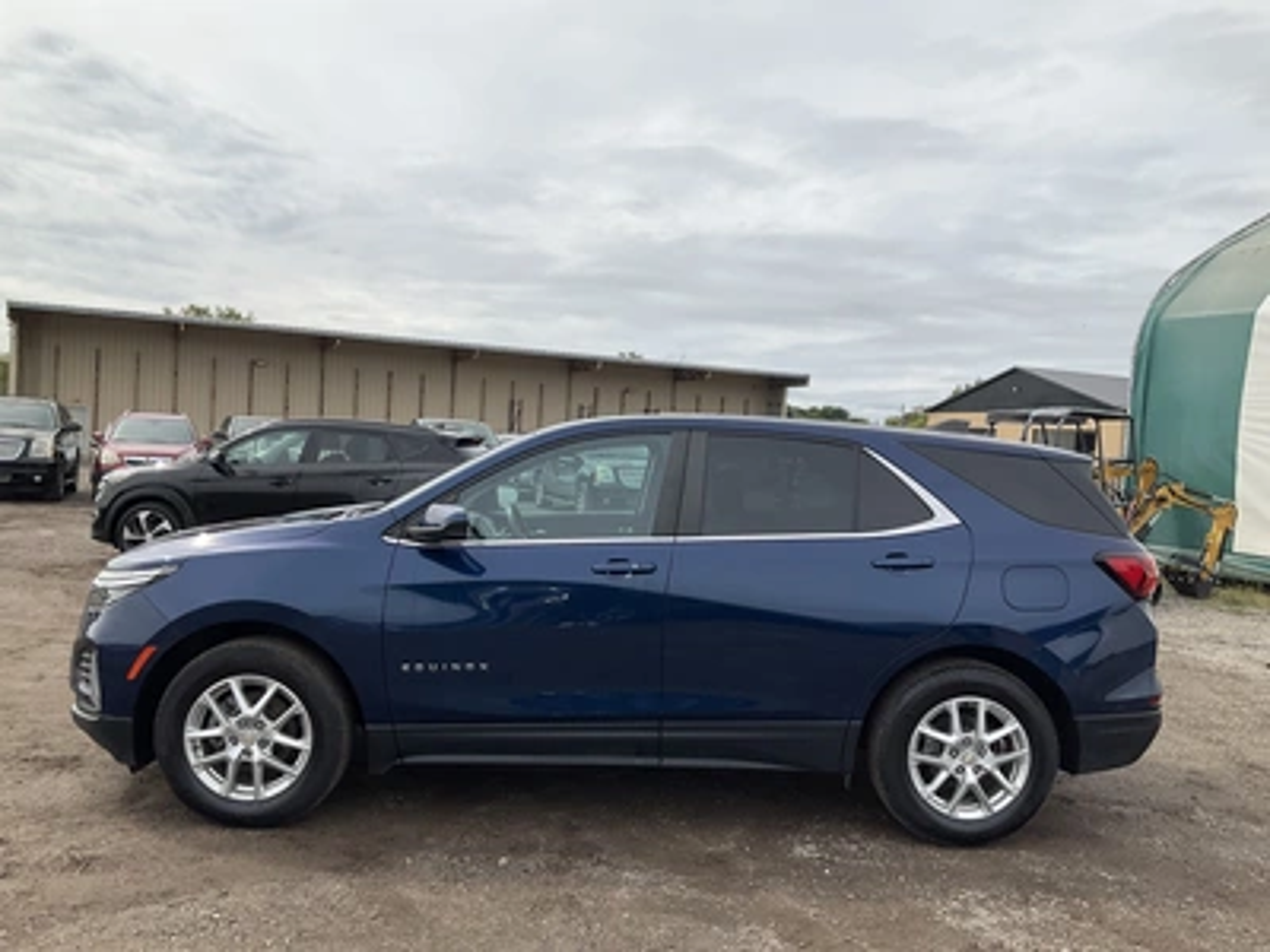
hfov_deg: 61.7
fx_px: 1064
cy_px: 476
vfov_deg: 48.2
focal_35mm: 29
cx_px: 635
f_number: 1.8
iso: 25
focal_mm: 3
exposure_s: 1/2667
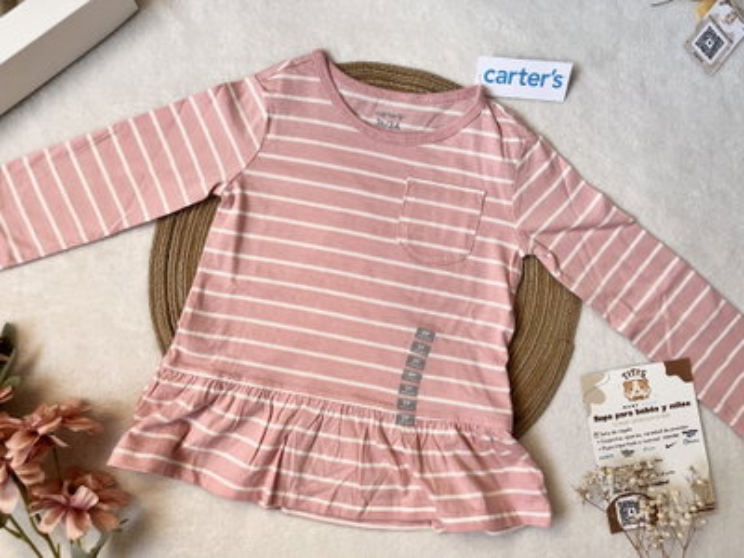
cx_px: 372
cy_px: 279
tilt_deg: -86.2
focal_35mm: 26
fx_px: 559
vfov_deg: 53.1
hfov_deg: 67.3
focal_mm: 5.1
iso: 100
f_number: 1.6
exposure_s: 1/122
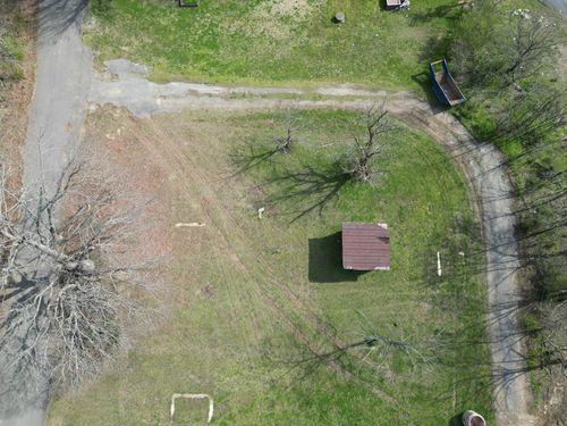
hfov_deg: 71.6
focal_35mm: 24
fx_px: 393
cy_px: 213
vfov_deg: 56.8
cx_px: 284
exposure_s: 1/1250
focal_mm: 6.72
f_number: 1.7
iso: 110
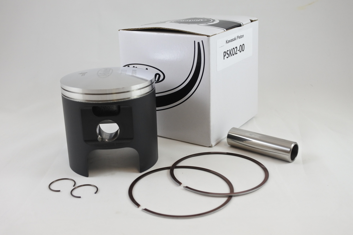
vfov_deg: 35.0
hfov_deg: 50.7
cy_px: 118
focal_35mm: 38
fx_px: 373
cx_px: 176
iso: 400
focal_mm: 14.3
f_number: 4
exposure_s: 1/160
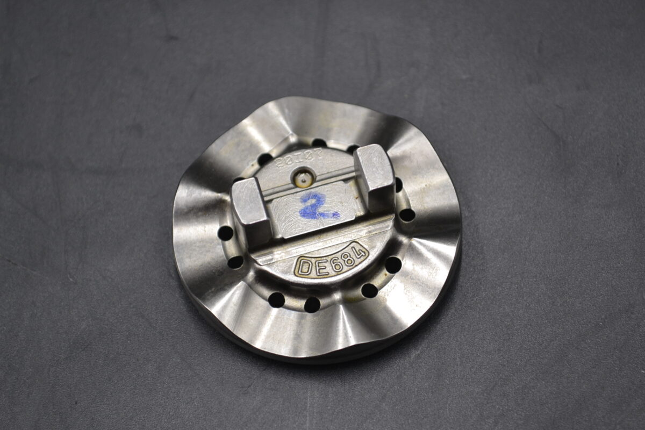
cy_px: 215
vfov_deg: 16.6
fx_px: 1478
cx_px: 322
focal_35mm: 82
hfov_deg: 24.6
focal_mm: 55
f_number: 5.6
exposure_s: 1/60
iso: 400
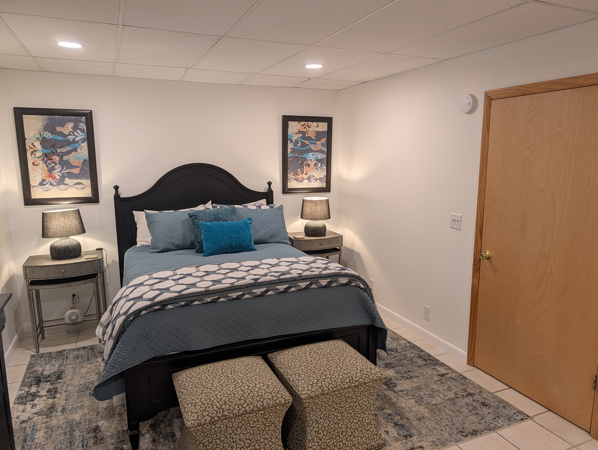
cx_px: 299
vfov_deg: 56.9
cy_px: 225
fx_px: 415
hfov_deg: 71.5
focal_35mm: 24
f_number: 1.68
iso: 31
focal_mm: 6.9
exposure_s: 1/120
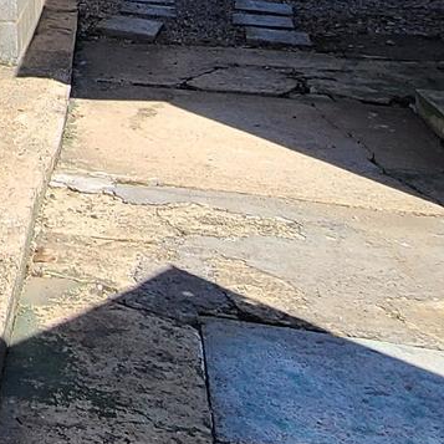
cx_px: -430
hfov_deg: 18.2
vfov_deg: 23.3
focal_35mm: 66
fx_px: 958
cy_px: -121
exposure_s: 1/1342
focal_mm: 2.2
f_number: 2.2
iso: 50
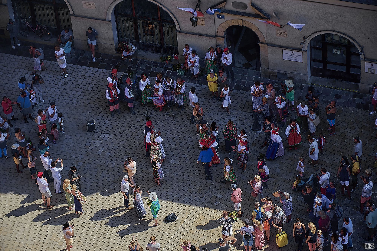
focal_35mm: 157
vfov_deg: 8.7
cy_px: 126
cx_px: 188
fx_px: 1644
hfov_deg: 13.1
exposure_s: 1/800
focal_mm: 105
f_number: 5.6
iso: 200
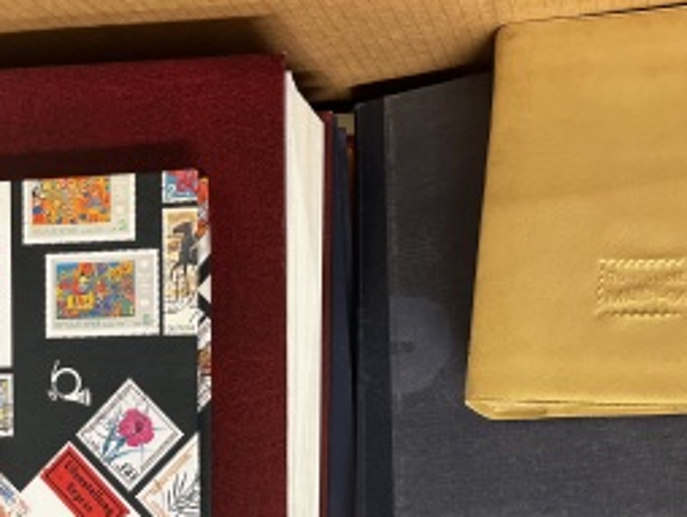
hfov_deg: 41.1
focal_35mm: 46
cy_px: 395
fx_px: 914
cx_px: 406
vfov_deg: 31.0
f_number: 1.6
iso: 250
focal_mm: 5.1
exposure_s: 1/50
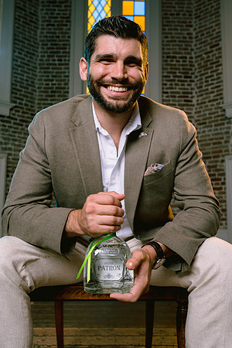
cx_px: 116
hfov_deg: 37.9
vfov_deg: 54.4
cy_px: 174
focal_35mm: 35
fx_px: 338
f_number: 5.6
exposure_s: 1/160
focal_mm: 35
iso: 200
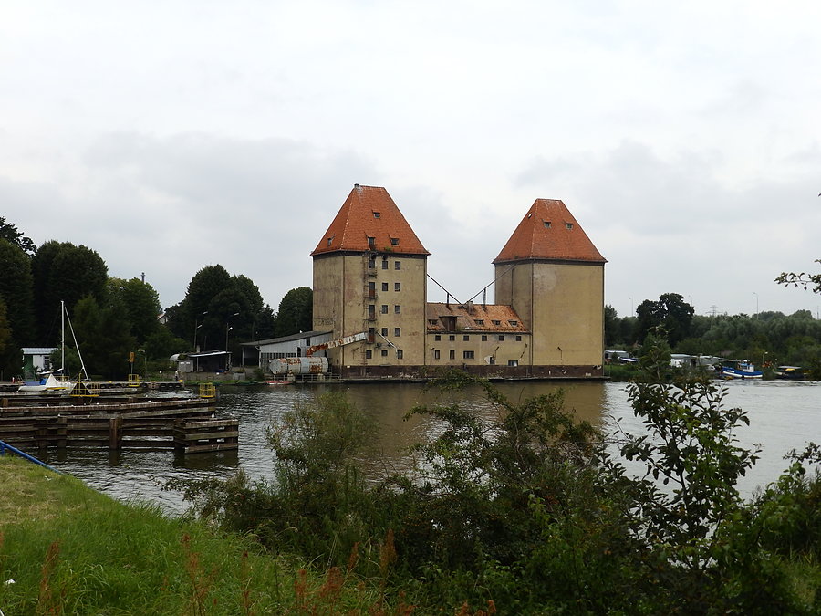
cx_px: 410
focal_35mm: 46
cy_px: 308
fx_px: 1091
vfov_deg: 31.5
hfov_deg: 41.2
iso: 80
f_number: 4.5
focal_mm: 8.2
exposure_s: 1/250
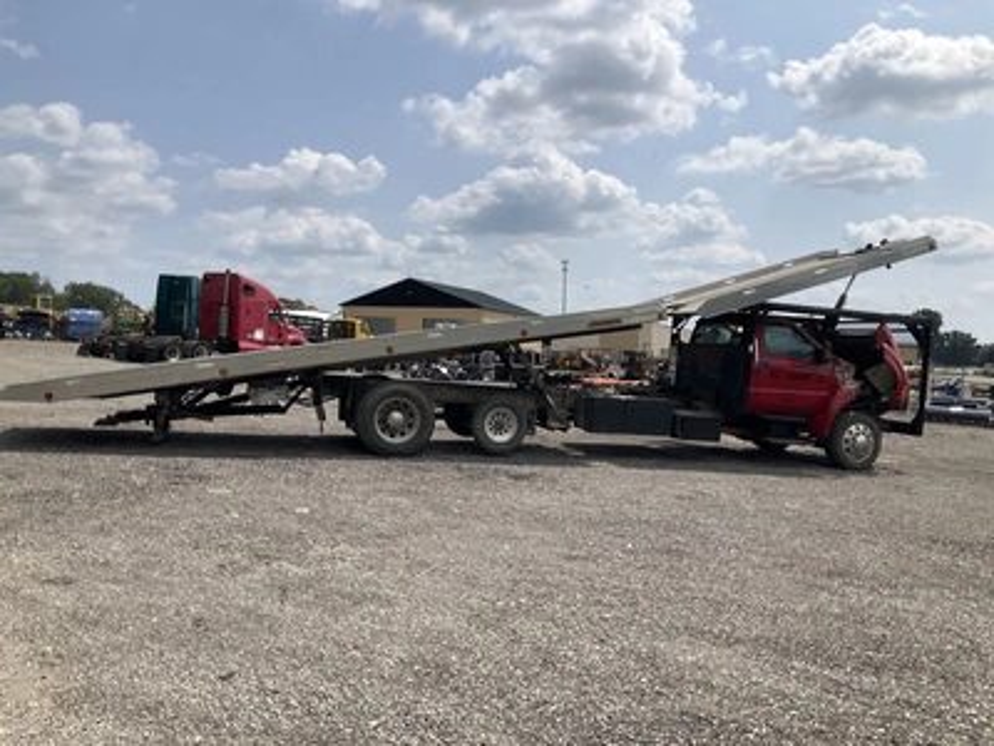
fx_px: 833
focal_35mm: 29
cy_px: 373
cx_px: 497
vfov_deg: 48.2
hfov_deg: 61.7
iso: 25
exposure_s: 1/3322
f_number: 1.8
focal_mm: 3
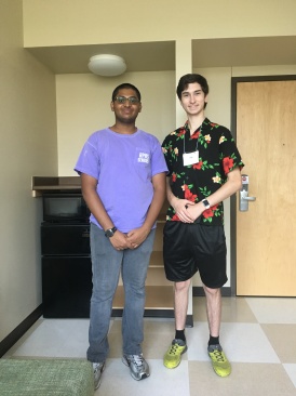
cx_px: 148
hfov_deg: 48.2
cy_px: 198
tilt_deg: -4.6
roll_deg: +1.6
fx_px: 331
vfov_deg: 61.7
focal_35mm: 29
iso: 125
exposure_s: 1/30
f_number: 2.2
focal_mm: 4.15
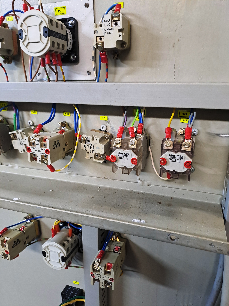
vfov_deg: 69.4
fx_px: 221
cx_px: 114
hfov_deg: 54.9
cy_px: 153
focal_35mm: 25
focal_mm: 4.65
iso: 250
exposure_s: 1/33
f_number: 1.8
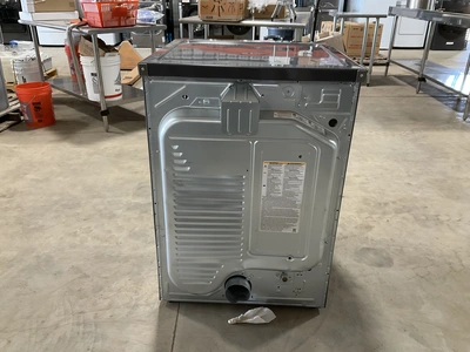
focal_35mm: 29
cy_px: 176
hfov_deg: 61.7
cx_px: 235
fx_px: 394
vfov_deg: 48.2
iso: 160
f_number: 1.8
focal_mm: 3
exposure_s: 1/60
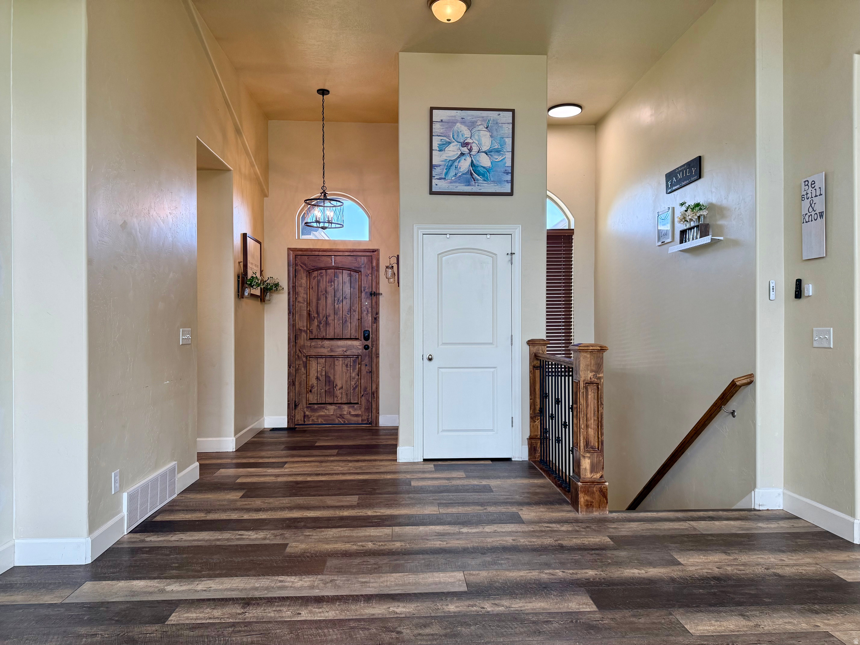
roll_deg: +0.0
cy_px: 322
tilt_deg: +1.0
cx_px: 430
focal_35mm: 24
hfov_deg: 71.6
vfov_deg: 56.8
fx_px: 596
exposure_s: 1/240
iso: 160
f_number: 1.78
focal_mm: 6.76
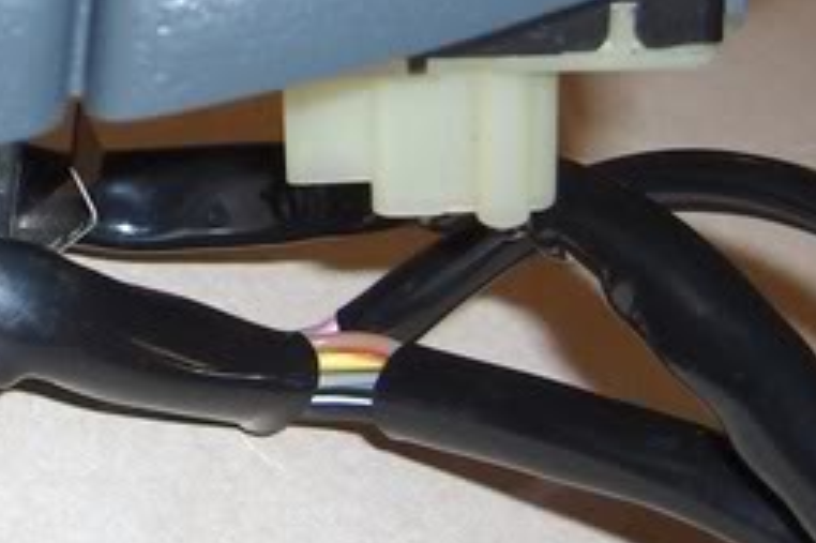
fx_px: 2899
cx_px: -281
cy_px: 80
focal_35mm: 128
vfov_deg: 10.7
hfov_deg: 15.2
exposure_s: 1/60
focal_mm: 8
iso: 100
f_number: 4.8
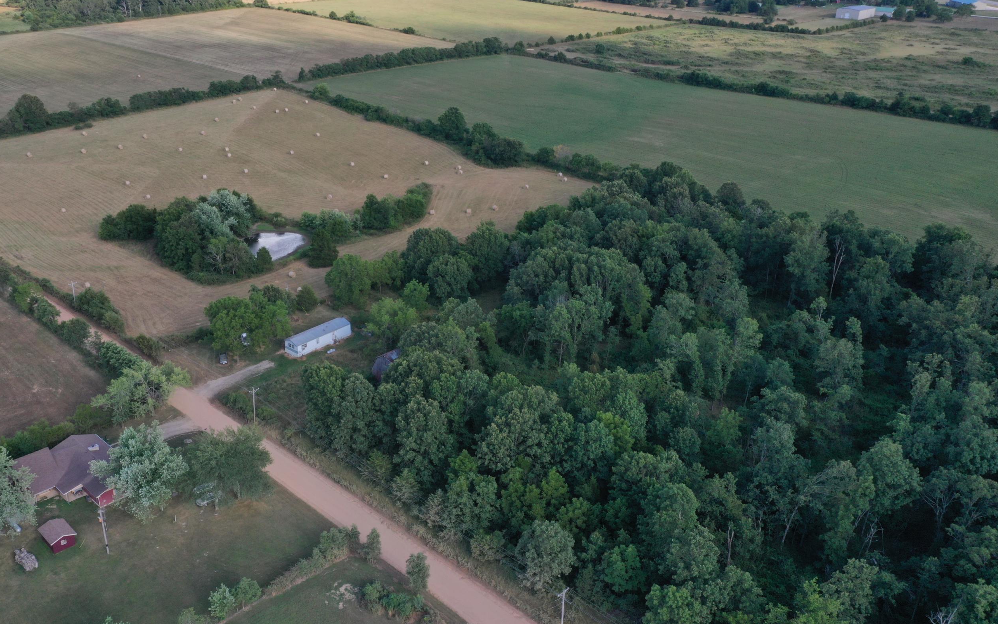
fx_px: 925
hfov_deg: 56.4
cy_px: 336
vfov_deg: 37.3
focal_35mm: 34
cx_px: 416
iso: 100
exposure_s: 1/60
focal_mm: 10.26
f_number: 11
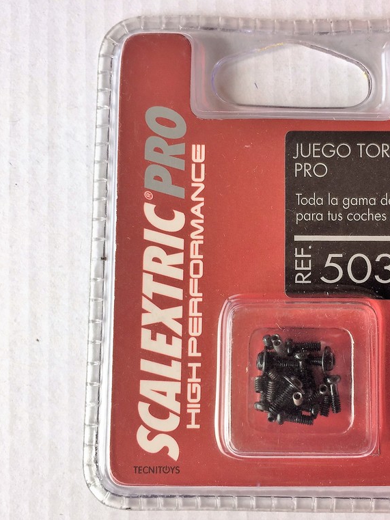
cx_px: 283
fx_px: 586
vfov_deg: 47.9
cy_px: 260
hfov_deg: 36.1
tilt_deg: -80.4
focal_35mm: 39
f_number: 2.2
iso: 32
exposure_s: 1/706
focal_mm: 4.15
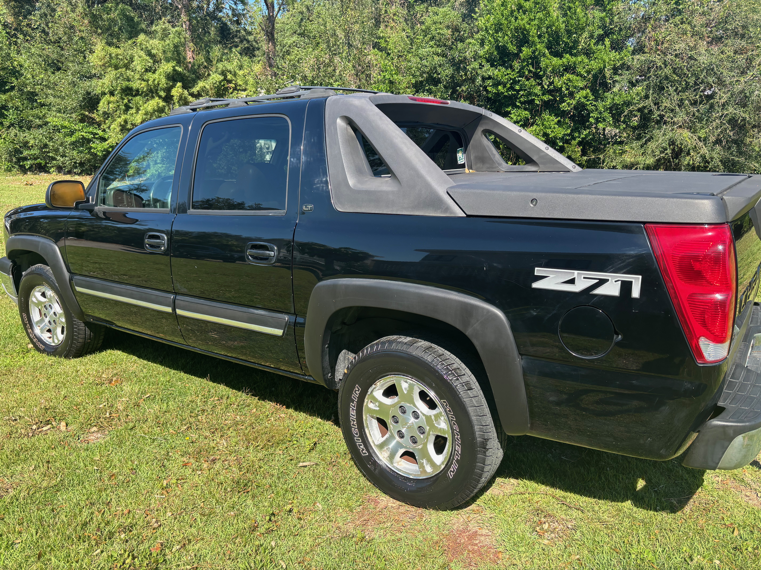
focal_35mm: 26
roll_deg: +0.5
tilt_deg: -14.8
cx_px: 380
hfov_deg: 67.3
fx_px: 572
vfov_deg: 53.1
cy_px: 285
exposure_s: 1/935
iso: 50
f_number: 1.6
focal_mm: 5.96
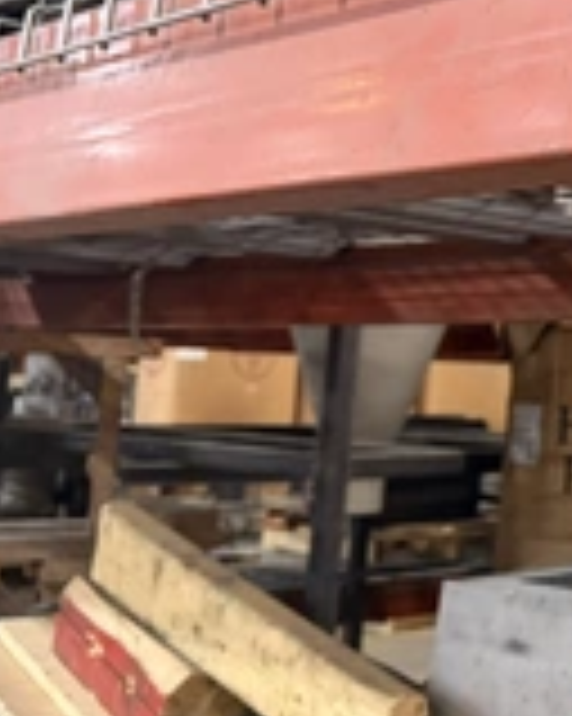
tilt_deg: +9.9
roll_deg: -2.7
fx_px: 1250
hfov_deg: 22.5
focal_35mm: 59
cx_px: 784
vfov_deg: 31.6
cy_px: 207
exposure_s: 1/60
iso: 640
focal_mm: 6.76
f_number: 1.78
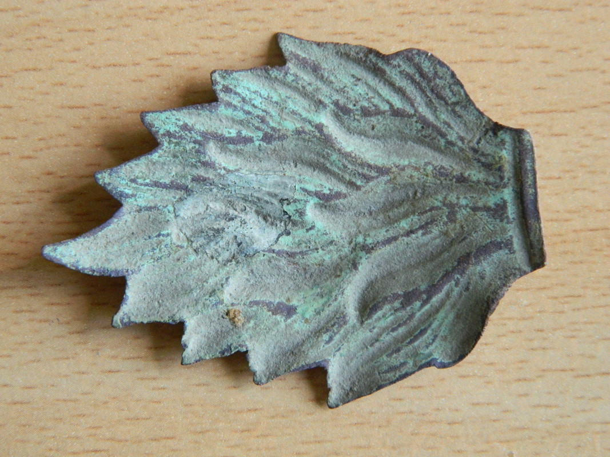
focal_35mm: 84
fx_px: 1480
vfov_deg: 17.6
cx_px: 305
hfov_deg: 23.3
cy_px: 228
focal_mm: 15.1
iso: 400
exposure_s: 1/20
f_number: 4.2
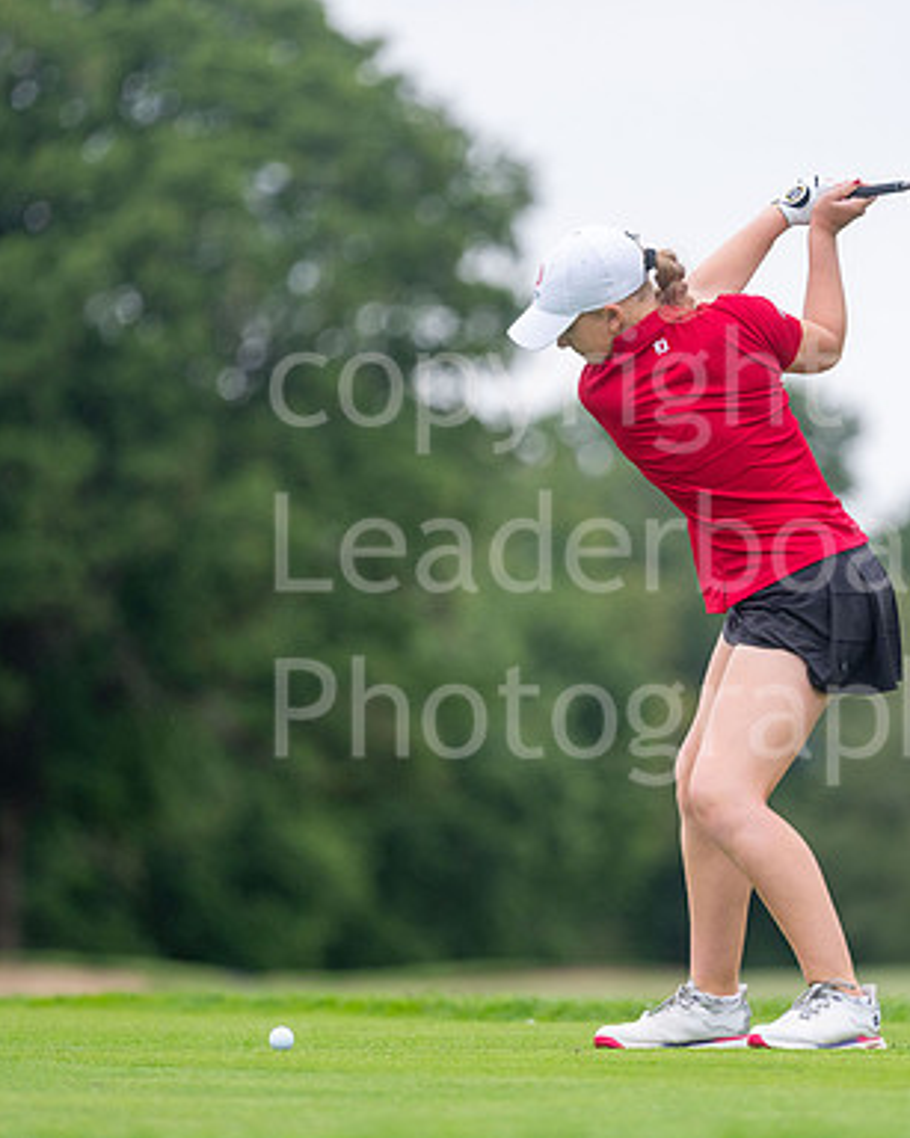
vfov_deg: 4.6
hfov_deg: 3.6
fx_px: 14314
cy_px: 570
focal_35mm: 425
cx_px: 658
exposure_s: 1/1250
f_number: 4
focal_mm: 300
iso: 500
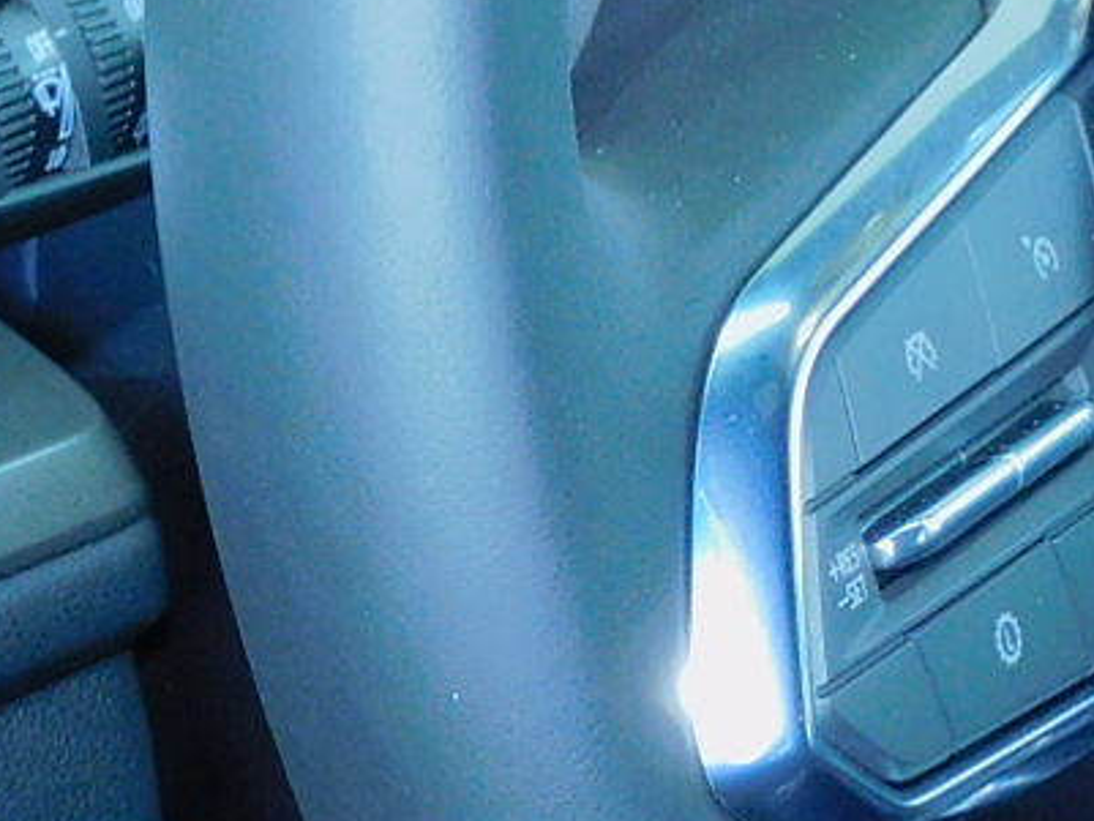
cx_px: 554
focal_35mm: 136
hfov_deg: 14.5
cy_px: 513
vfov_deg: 10.9
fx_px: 4299
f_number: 3.3
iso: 200
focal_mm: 4.3
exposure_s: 1/30
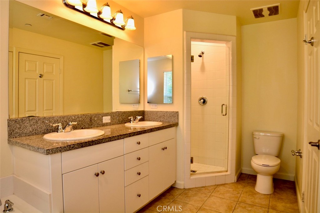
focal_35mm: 21
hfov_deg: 81.2
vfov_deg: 59.5
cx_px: 160
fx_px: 187
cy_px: 106
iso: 400
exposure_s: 1/80
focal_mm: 14
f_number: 4.5
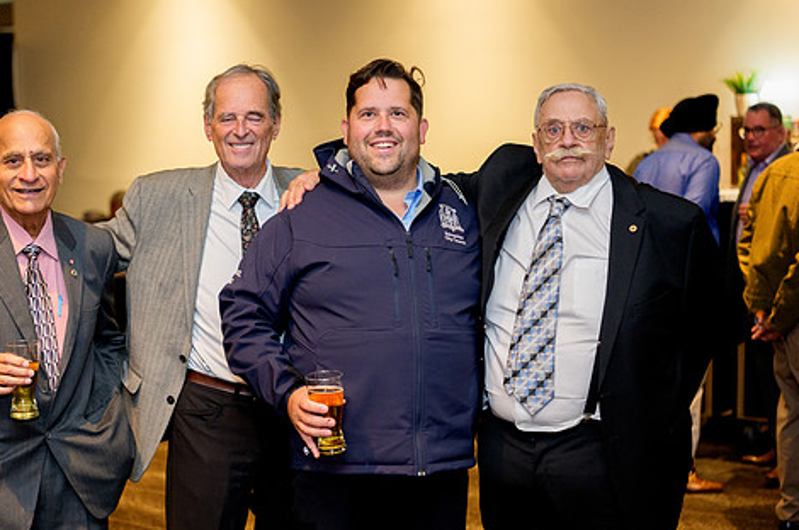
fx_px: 1485
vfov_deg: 20.2
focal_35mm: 67
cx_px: 296
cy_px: 292
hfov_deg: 30.0
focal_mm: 50
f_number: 2
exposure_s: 1/125
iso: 3200
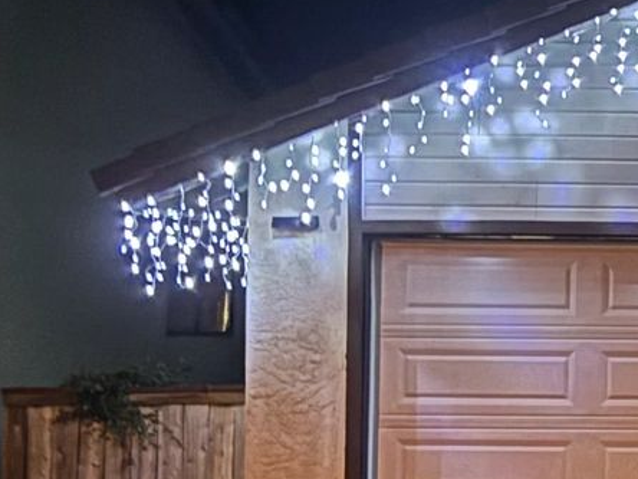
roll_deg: -0.1
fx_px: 2156
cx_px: 1229
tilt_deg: +2.1
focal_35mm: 117
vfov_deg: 12.7
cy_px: 280
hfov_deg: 14.4
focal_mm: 5.96
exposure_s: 1/9
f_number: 1.6
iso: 800
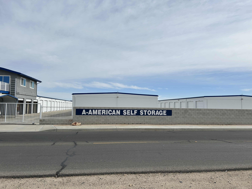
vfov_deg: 53.1
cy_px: 94
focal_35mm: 26
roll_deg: -1.1
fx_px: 189
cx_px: 126
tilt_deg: +3.4
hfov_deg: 67.3
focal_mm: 5.7
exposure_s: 1/9434
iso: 50
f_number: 1.5
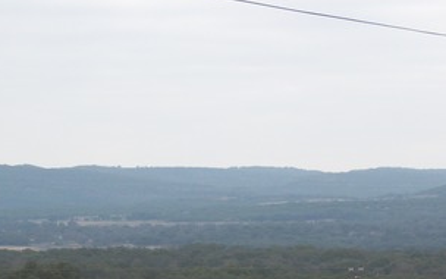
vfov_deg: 6.1
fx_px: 2601
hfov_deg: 9.8
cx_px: 204
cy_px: 291
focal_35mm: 214
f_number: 5.2
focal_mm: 17.1
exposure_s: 1/160
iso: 80
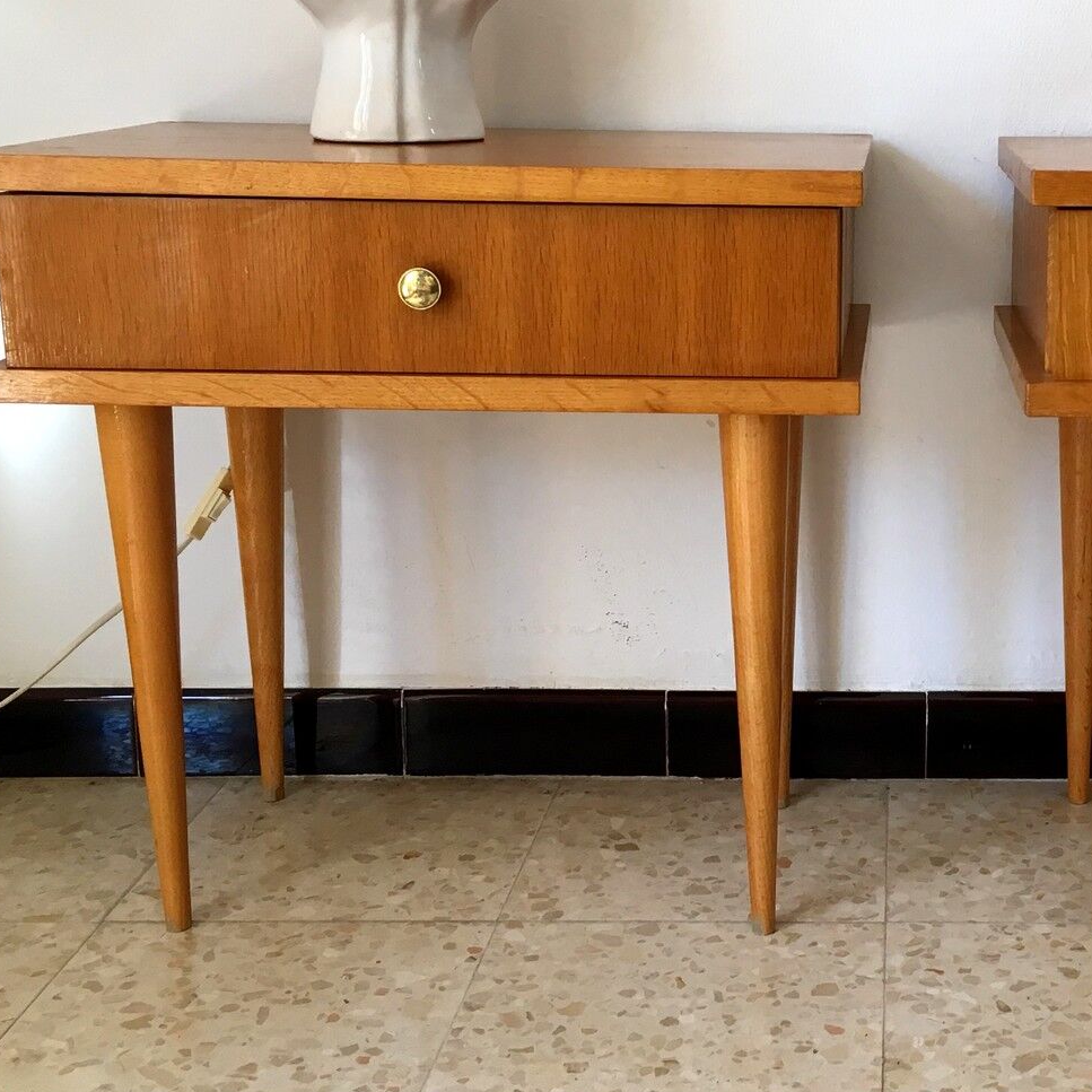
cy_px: 431
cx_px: 936
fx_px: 1892
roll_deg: -0.1
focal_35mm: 53
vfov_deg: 32.1
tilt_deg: -11.8
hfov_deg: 31.0
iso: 32
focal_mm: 4.15
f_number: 2.2
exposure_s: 1/33
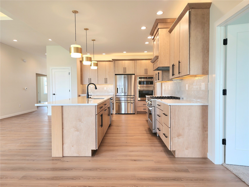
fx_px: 165
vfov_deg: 58.9
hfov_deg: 73.9
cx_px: 124
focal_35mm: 23
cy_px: 94
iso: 80
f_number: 1.8
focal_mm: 6.4
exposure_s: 1/120
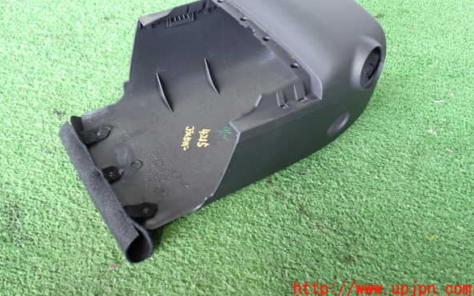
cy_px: 118
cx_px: 233
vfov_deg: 32.7
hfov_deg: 50.4
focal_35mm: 39
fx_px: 504
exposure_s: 1/40
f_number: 2.5
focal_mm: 6.37
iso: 320
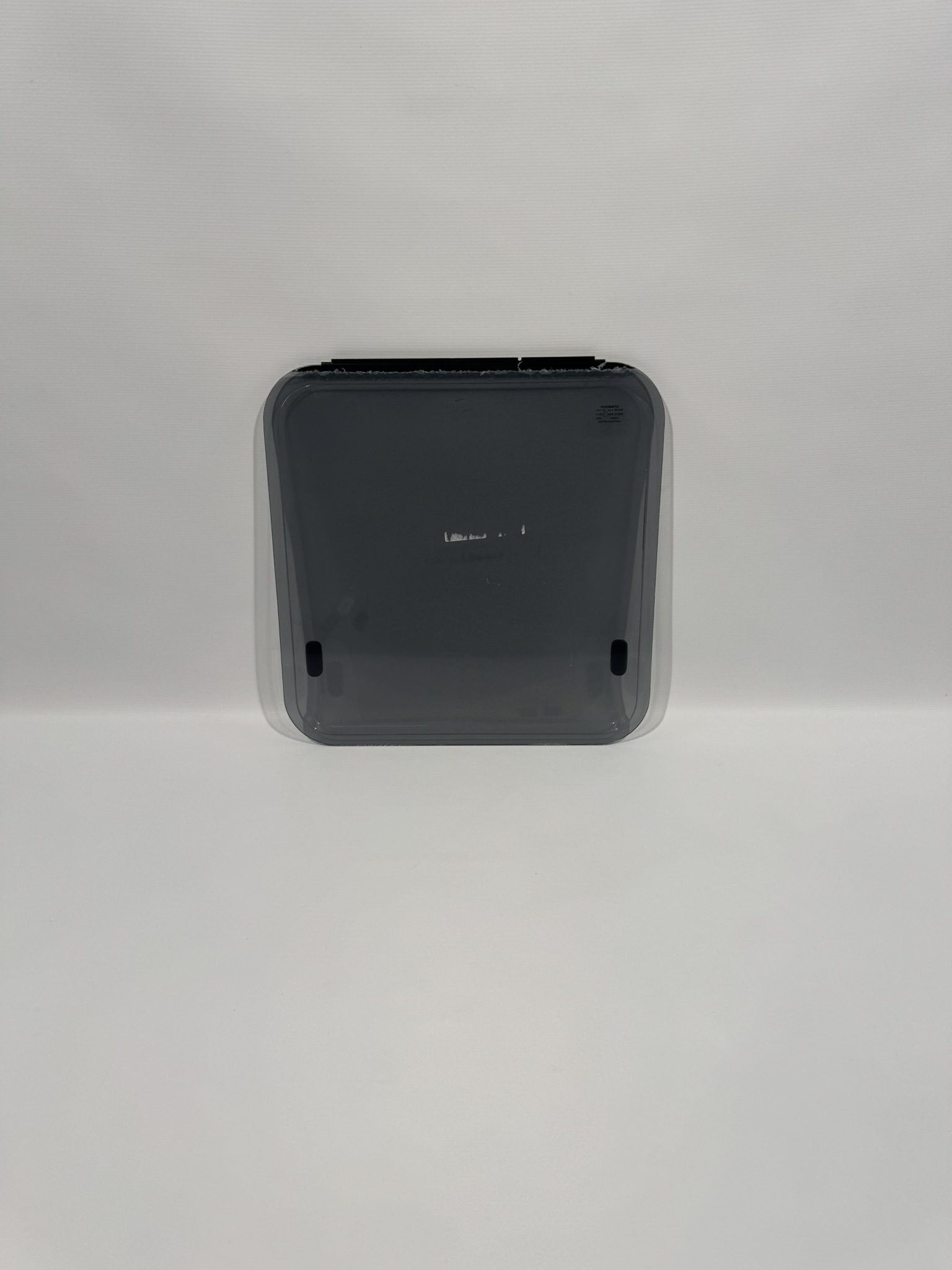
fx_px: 880
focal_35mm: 24
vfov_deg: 71.6
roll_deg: +0.6
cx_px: 476
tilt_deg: -23.7
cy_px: 635
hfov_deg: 56.8
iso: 80
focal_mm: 6.76
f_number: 1.78
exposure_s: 1/352
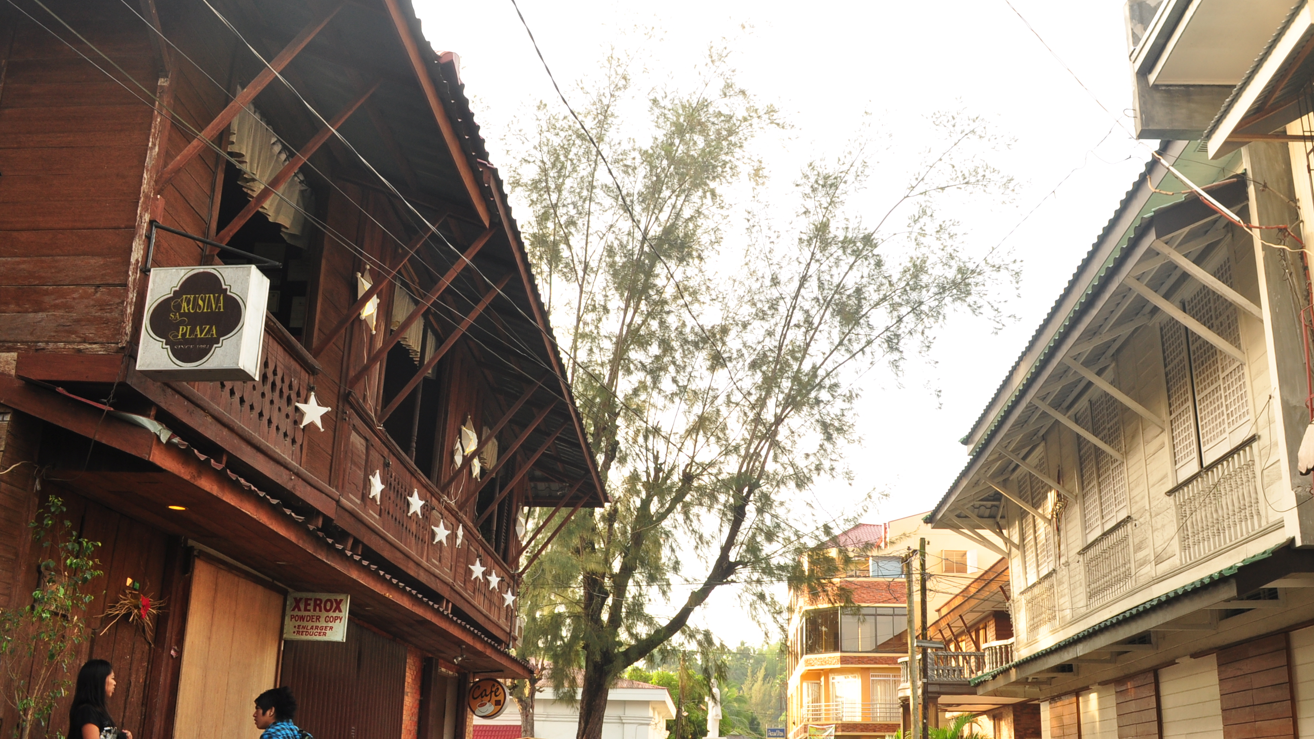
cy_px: 430
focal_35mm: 33
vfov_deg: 35.6
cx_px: 731
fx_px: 1150
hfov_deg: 59.3
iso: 200
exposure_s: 1/15
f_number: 10
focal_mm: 18
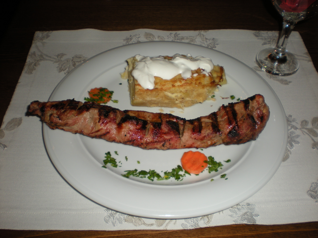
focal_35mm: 38
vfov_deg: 37.7
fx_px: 349
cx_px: 159
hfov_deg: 49.0
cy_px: 119
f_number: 3.1
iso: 64
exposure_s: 1/60
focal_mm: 6.3
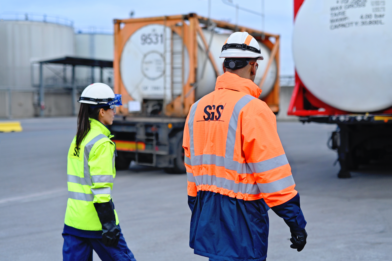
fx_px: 544
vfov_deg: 27.0
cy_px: 130
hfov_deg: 39.6
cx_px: 196
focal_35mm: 50
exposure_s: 1/8000
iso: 640
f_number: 2.2
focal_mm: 50
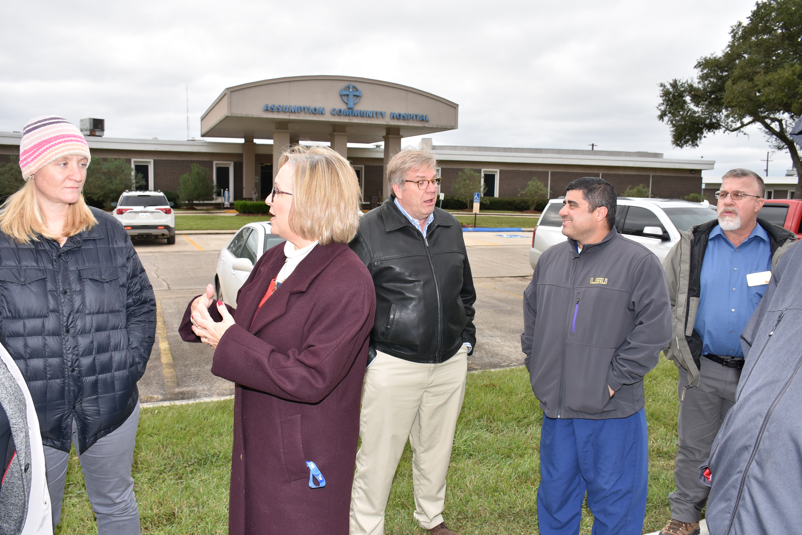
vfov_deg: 48.0
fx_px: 602
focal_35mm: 27
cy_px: 268
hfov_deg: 67.4
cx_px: 401
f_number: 7.1
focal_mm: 18
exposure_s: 1/200
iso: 200
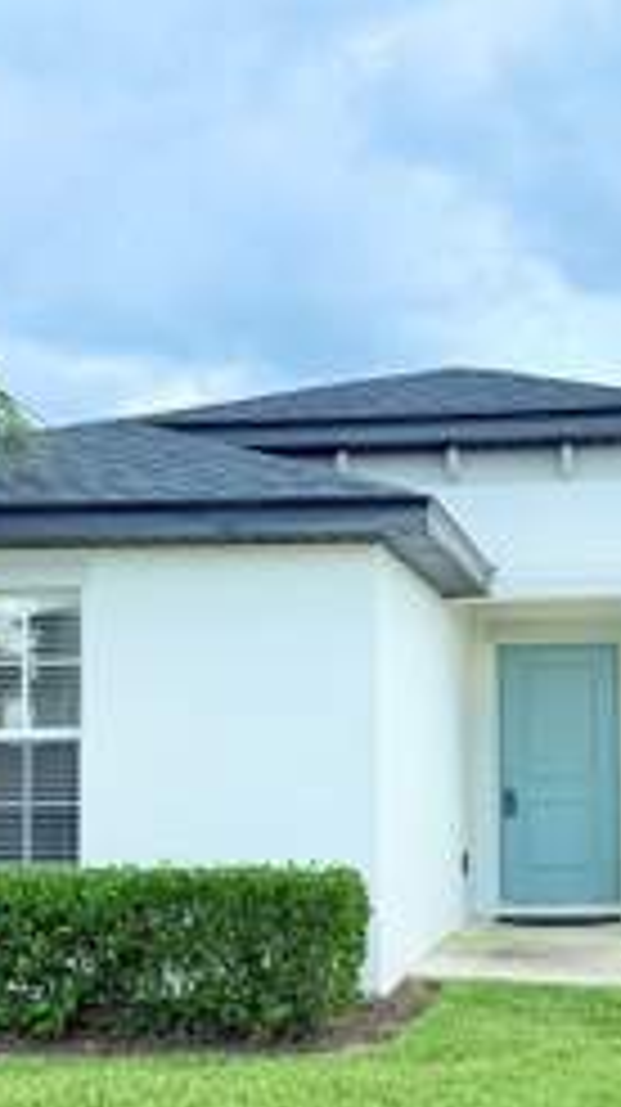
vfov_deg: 40.1
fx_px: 1496
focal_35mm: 51
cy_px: 734
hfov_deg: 23.1
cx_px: 513
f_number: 1.78
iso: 80
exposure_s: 1/1522
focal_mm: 6.76
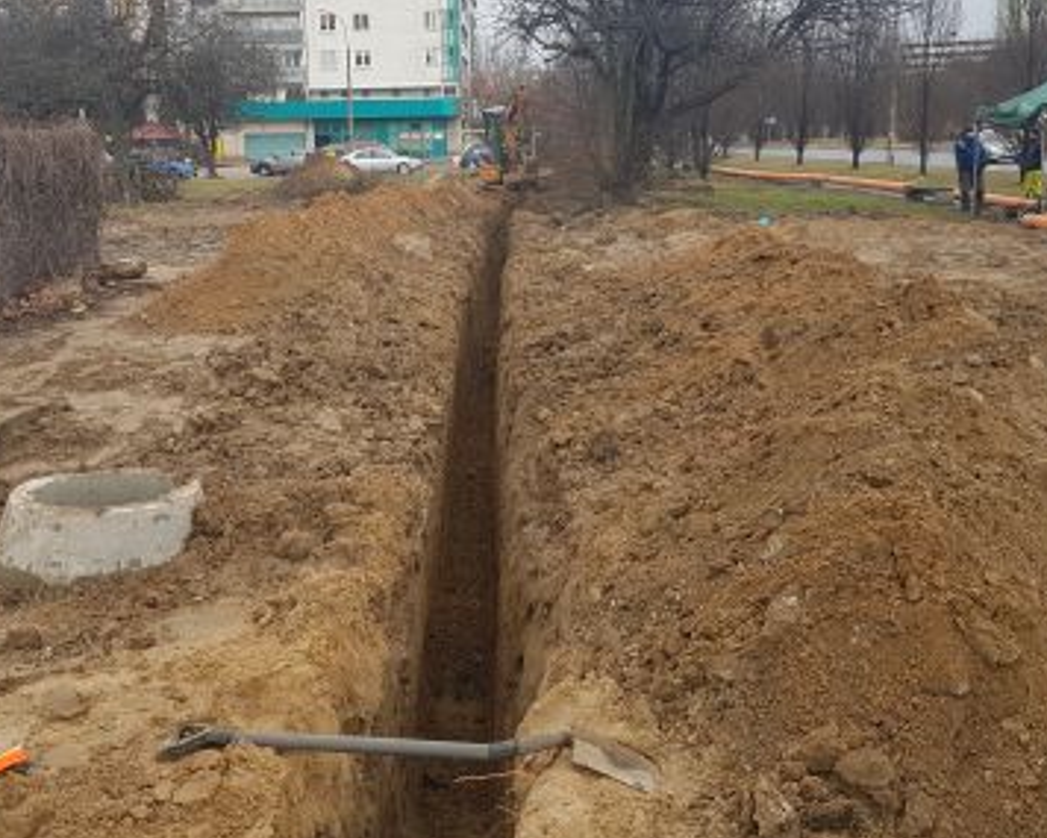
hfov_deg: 47.8
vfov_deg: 39.0
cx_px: 460
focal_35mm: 38
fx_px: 1178
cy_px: 344
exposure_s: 1/358
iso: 40
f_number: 1.7
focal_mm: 4.2
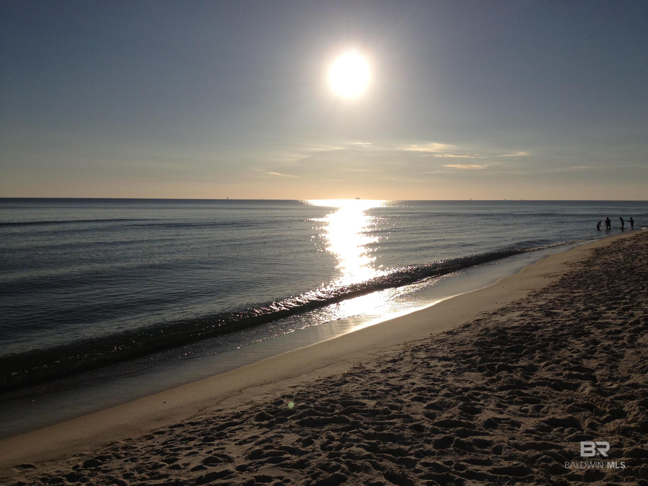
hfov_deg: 52.6
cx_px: 324
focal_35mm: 35
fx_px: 655
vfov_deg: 40.7
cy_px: 243
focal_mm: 4.28
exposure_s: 1/11111
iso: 50
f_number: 2.4
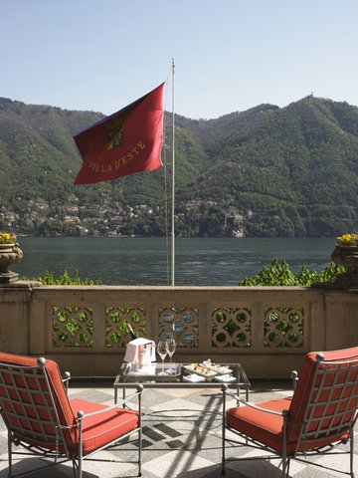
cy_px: 239
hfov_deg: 39.7
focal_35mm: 36
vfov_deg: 51.4
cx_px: 179
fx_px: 496
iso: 400
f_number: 16
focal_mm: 44.9
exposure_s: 1/320
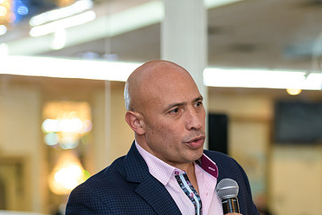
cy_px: 167
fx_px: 1368
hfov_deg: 13.4
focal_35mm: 153
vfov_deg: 9.0
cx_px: 232
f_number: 3.2
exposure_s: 1/125
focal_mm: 98
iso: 1600
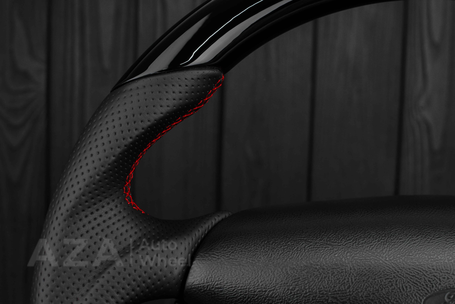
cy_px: 152
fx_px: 664
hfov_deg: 37.8
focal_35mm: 52
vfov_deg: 25.8
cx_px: 228
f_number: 6.3
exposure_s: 1/125
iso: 500
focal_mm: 35
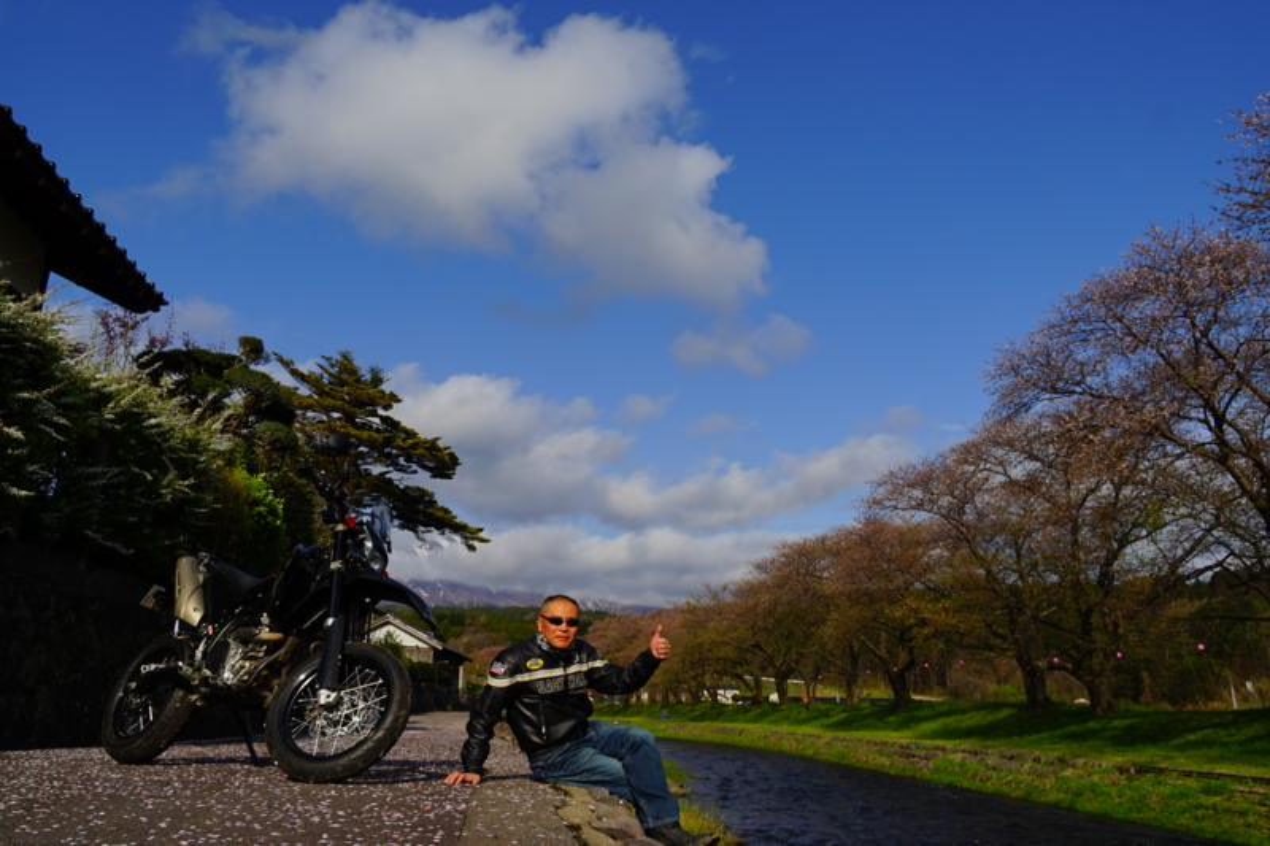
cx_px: 635
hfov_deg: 67.4
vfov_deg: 47.9
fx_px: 952
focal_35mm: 27
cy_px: 423
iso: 100
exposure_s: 1/640
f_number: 8
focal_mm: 18
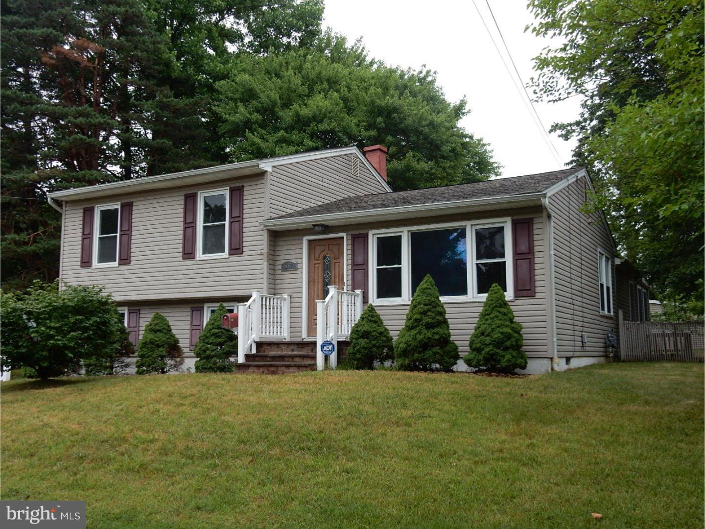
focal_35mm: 36
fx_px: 733
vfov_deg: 39.7
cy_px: 264
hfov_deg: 51.4
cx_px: 352
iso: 125
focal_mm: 6.4
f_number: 4
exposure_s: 1/160
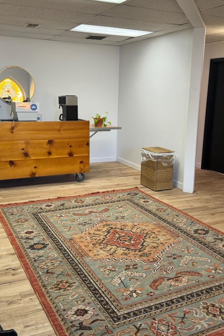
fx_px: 336
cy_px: 156
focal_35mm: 36
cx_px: 106
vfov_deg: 53.1
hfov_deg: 36.9
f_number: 1.78
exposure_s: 1/60
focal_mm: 6.76
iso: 160
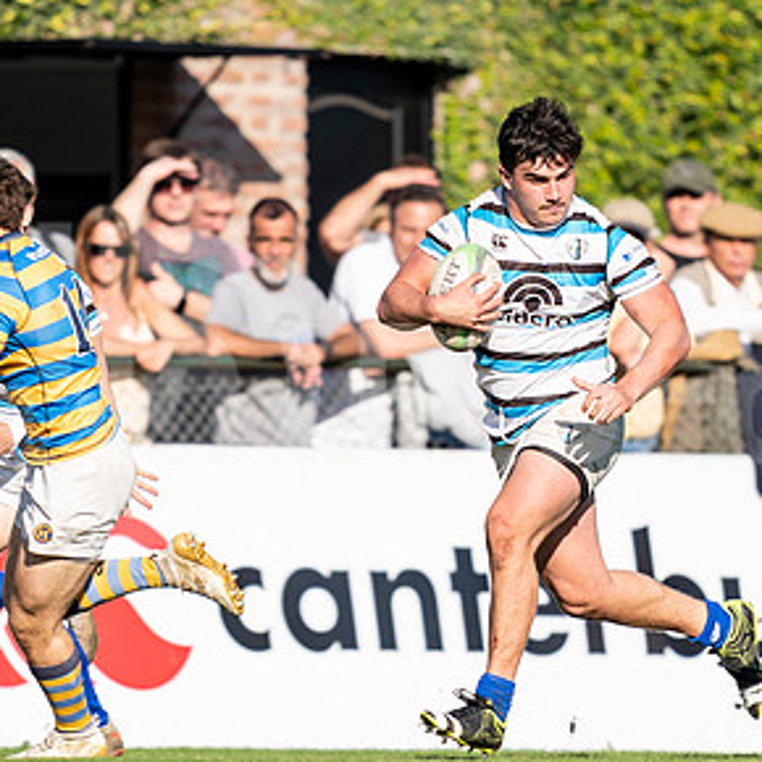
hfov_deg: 1.7
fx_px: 26075
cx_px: 344
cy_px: 557
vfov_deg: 1.7
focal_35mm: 1047
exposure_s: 1/1250
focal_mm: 400
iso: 100
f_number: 2.8
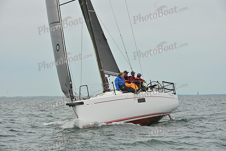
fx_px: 1036
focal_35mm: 165
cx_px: 113
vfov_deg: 8.3
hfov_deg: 12.4
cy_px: 76
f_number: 13
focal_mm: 165
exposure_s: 1/1000
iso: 320
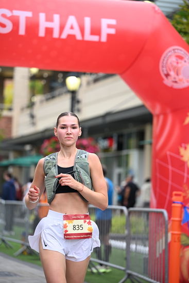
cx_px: 94
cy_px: 142
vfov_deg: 18.6
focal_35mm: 110
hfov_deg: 12.5
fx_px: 866
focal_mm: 110
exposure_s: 1/2000
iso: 640
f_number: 2.8
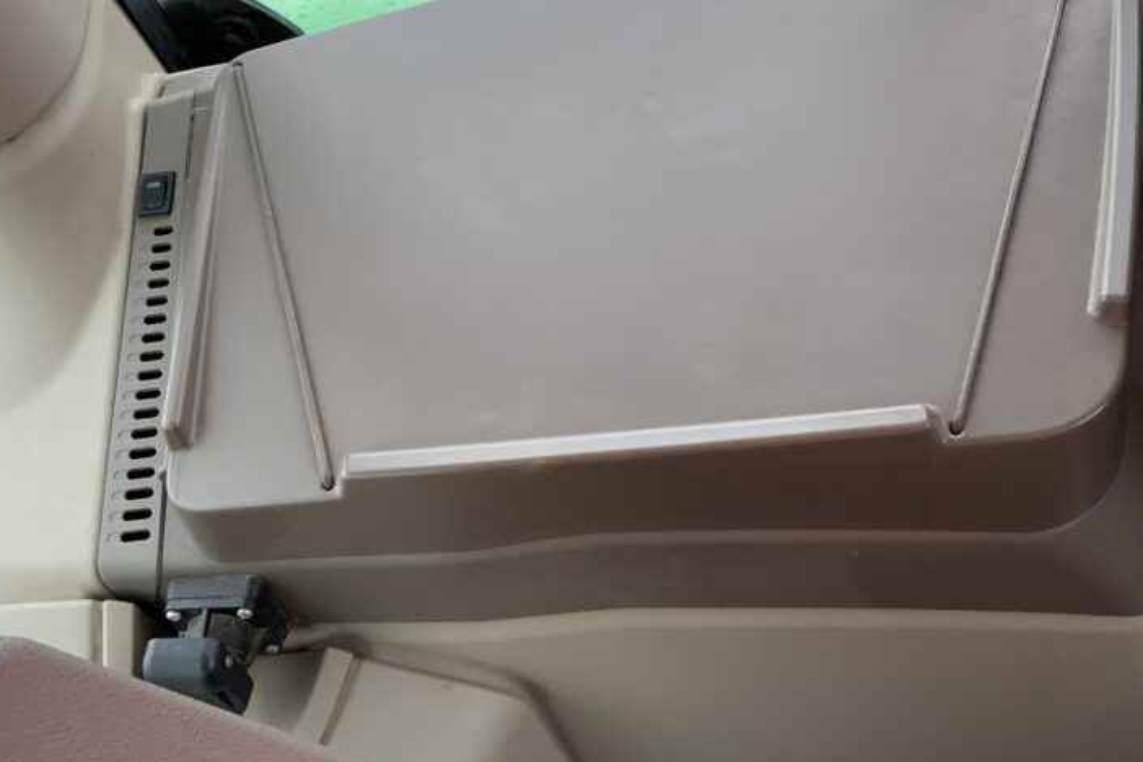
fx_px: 1397
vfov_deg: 30.0
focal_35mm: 44
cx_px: 558
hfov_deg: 44.5
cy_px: 182
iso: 16
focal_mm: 3
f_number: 1.8
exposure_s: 1/230
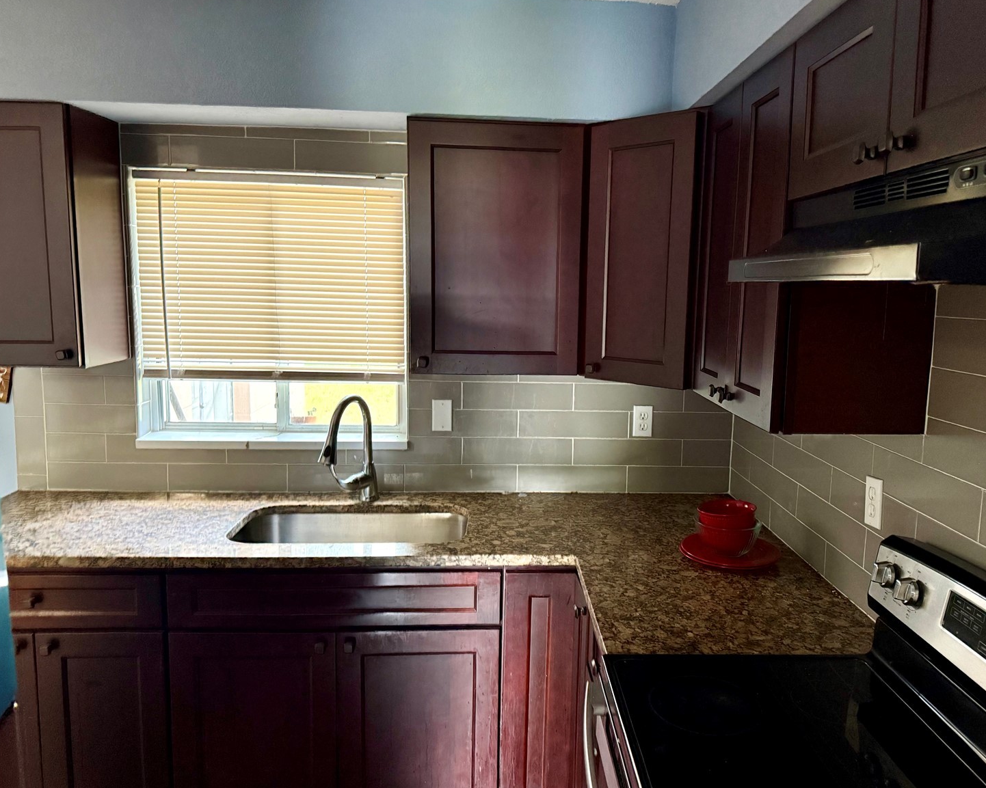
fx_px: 759
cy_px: 392
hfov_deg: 65.9
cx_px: 542
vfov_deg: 54.9
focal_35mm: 26
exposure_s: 1/46
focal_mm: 6.76
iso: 800
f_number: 1.78
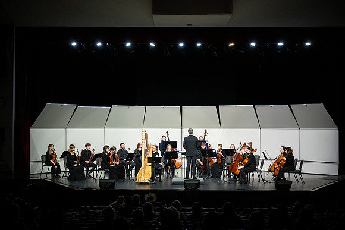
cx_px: 172
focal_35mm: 53
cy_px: 115
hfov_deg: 37.5
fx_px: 508
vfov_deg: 25.5
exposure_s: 1/500
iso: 1250
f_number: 2.8
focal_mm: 53
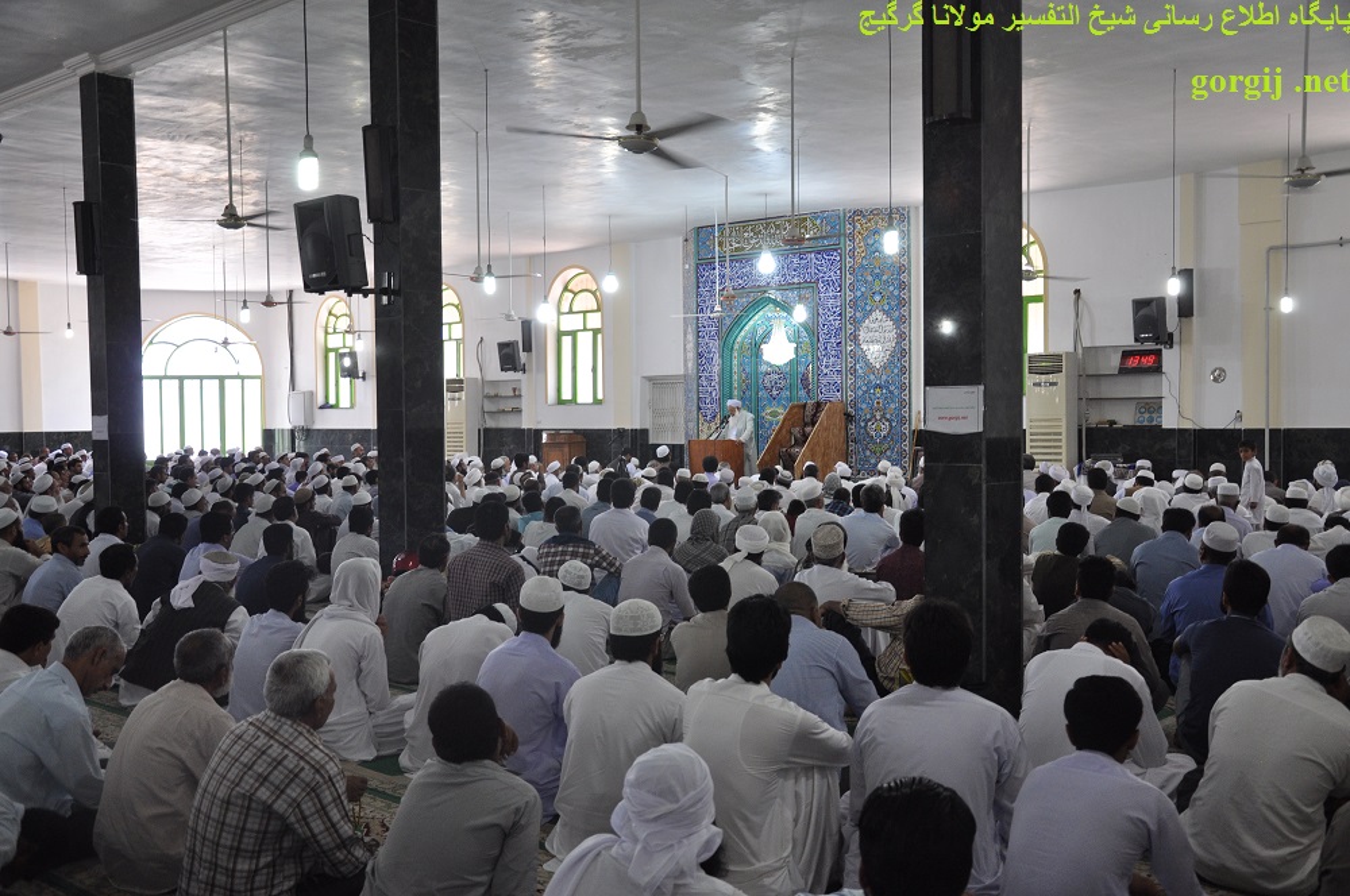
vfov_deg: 36.8
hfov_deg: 53.2
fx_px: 1348
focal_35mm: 36
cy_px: 448
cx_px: 675
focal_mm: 24
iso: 500
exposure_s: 1/60
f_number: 4
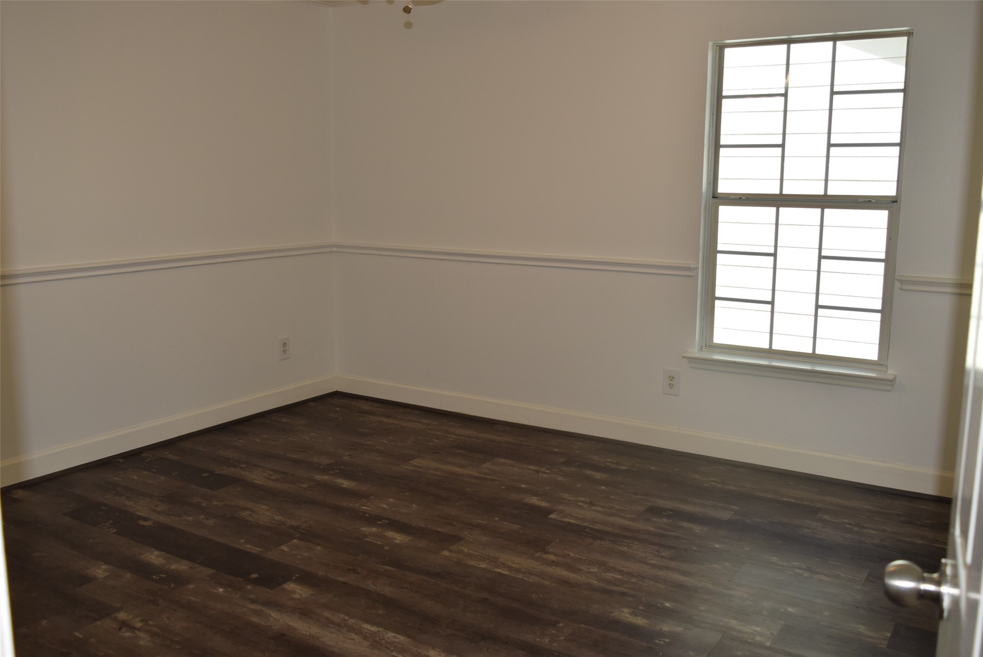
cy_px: 328
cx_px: 492
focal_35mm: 33
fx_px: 902
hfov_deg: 57.2
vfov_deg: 40.0
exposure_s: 1/125
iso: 450
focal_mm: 22
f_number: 5.6
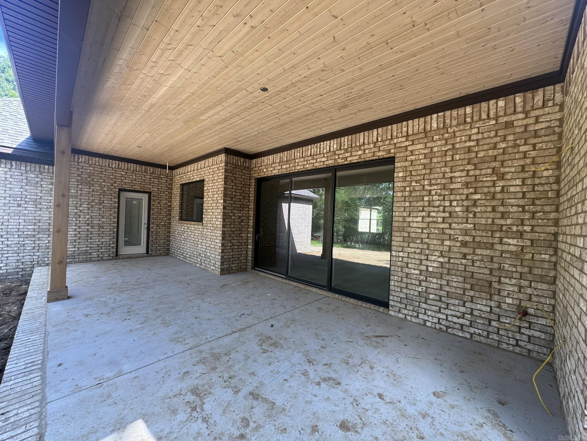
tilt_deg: +0.1
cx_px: 294
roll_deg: -2.0
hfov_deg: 102.1
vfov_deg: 85.7
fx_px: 237
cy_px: 220
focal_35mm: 14
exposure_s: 1/99
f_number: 2.2
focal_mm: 2.22
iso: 40
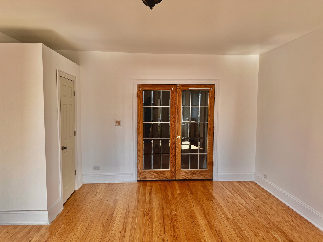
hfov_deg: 71.6
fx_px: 224
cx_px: 162
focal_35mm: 24
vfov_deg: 56.8
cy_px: 121
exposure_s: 1/488
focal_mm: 6.76
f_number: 1.78
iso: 80
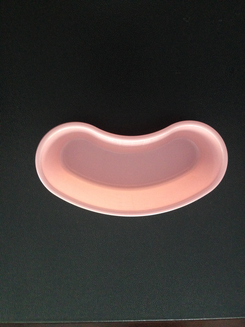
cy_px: 164
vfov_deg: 55.4
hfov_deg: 42.9
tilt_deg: -80.6
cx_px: 122
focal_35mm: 33
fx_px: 311
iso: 400
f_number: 2.4
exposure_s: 1/17
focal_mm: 4.12
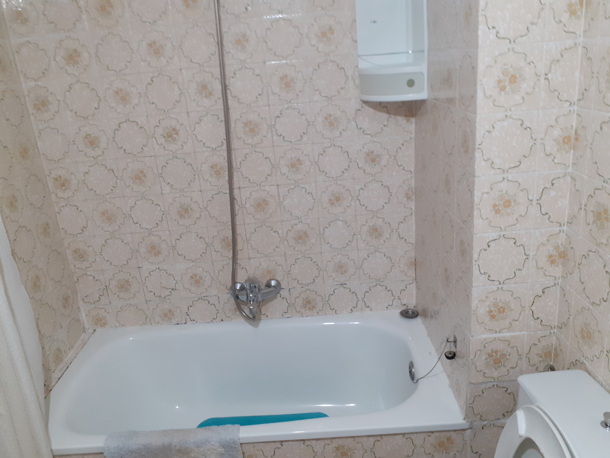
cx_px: 305
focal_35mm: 27
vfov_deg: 51.4
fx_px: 476
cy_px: 229
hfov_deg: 65.3
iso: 200
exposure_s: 1/25
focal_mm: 3.6
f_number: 1.9
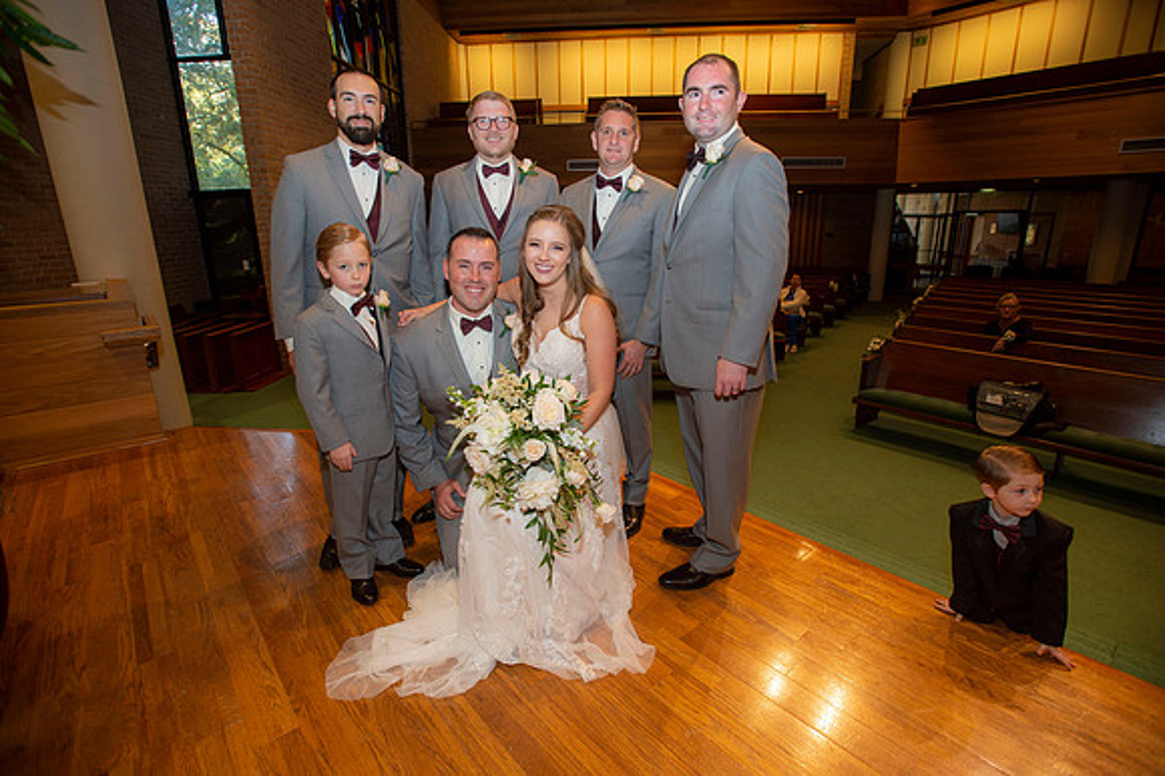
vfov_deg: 70.4
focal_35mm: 17
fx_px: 550
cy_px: 388
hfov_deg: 93.3
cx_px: 582
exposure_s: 1/160
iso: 800
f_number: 3.5
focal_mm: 17
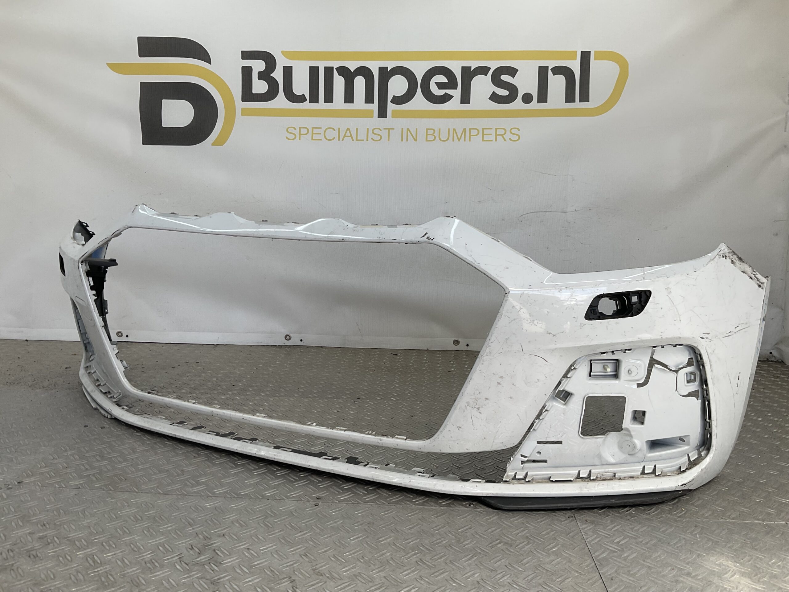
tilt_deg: -10.0
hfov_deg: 61.7
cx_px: 394
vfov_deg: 48.2
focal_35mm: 29
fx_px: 661
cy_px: 296
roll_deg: -2.2
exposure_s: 1/342
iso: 16
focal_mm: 3
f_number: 1.8
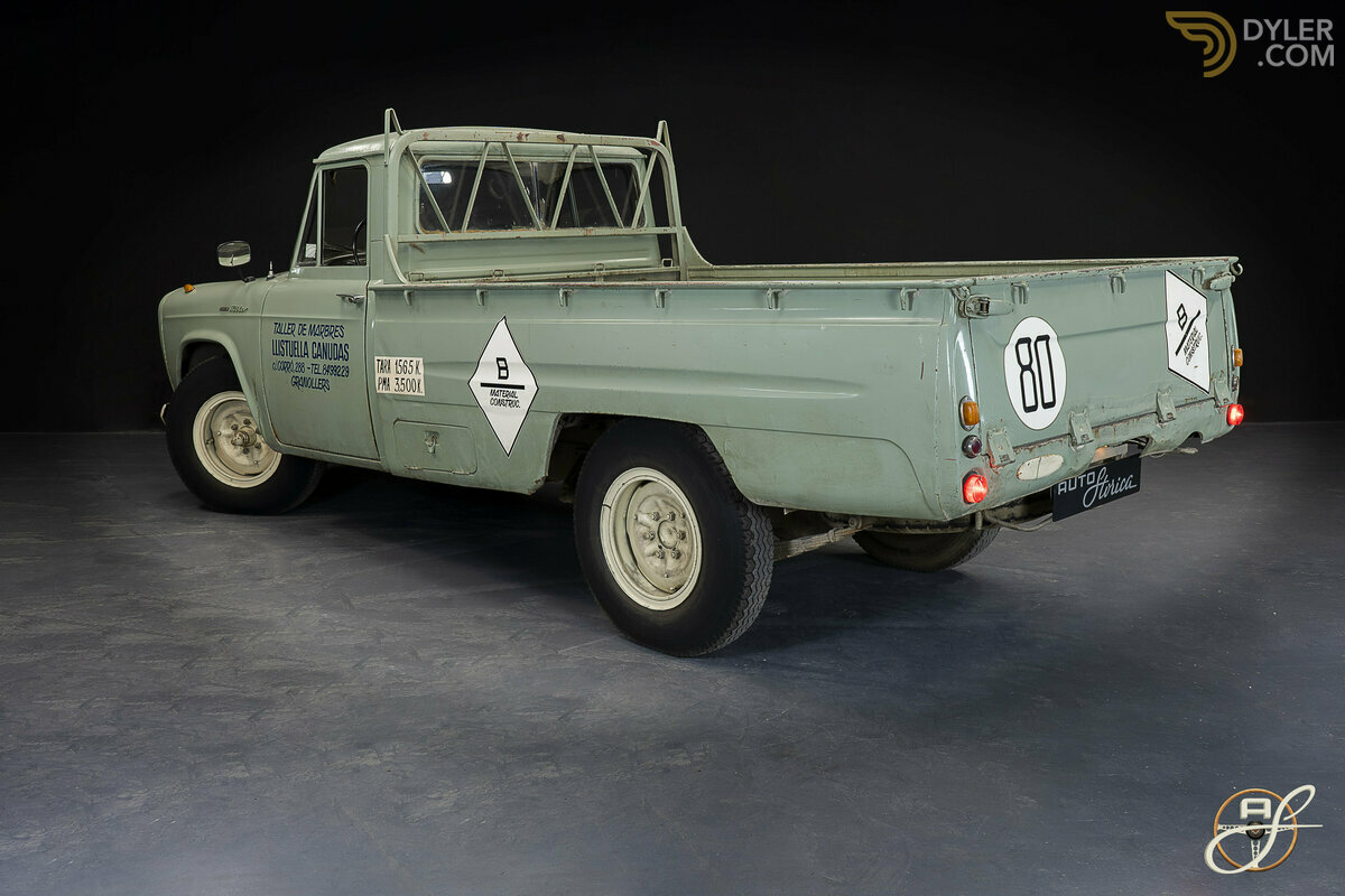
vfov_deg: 38.9
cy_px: 448
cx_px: 672
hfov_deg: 55.8
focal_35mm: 34
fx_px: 1270
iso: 250
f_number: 10
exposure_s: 1/1.67
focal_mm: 34
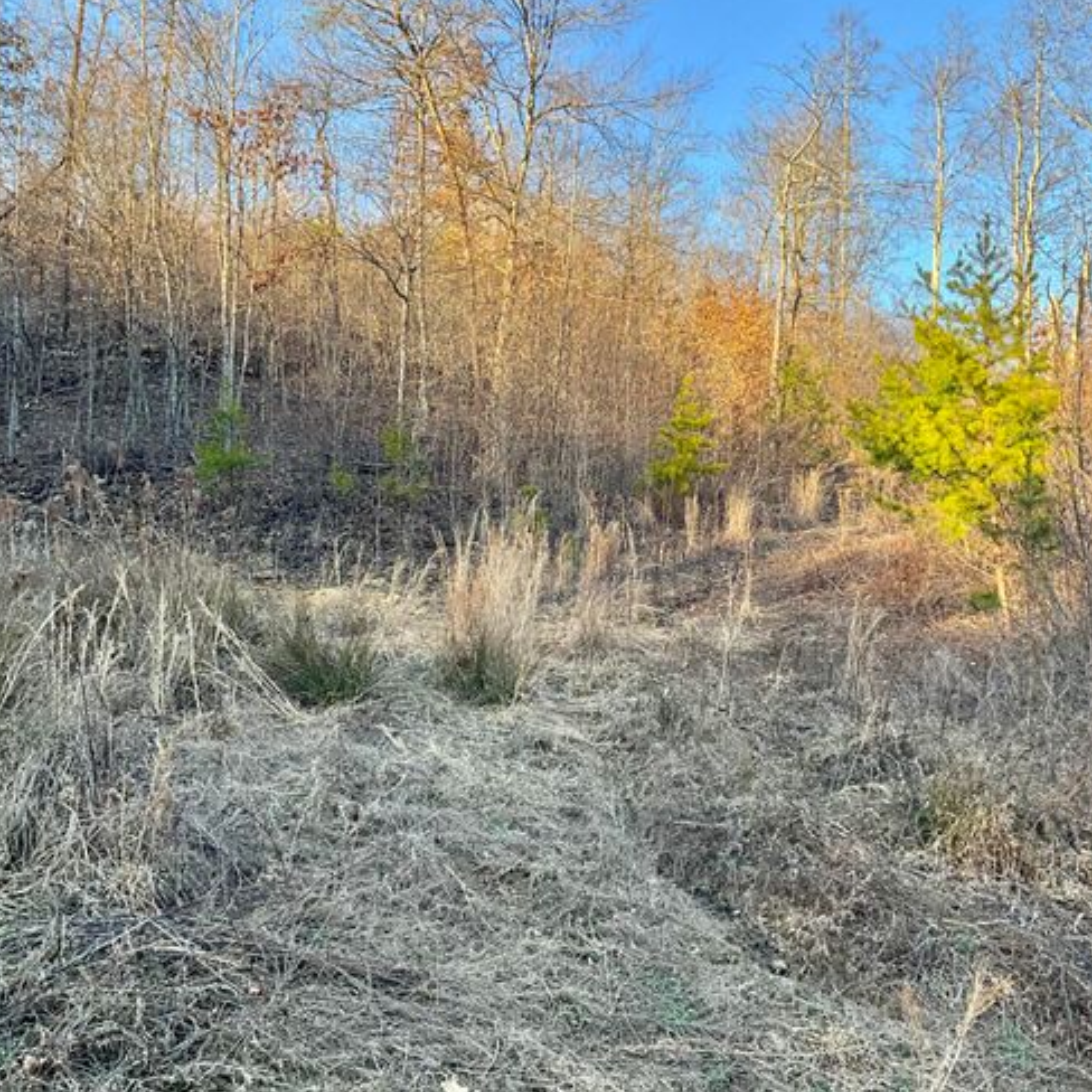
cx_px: 539
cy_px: 516
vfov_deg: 47.2
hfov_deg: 47.2
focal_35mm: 35
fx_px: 1249
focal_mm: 3
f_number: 1.8
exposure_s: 1/262
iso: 25
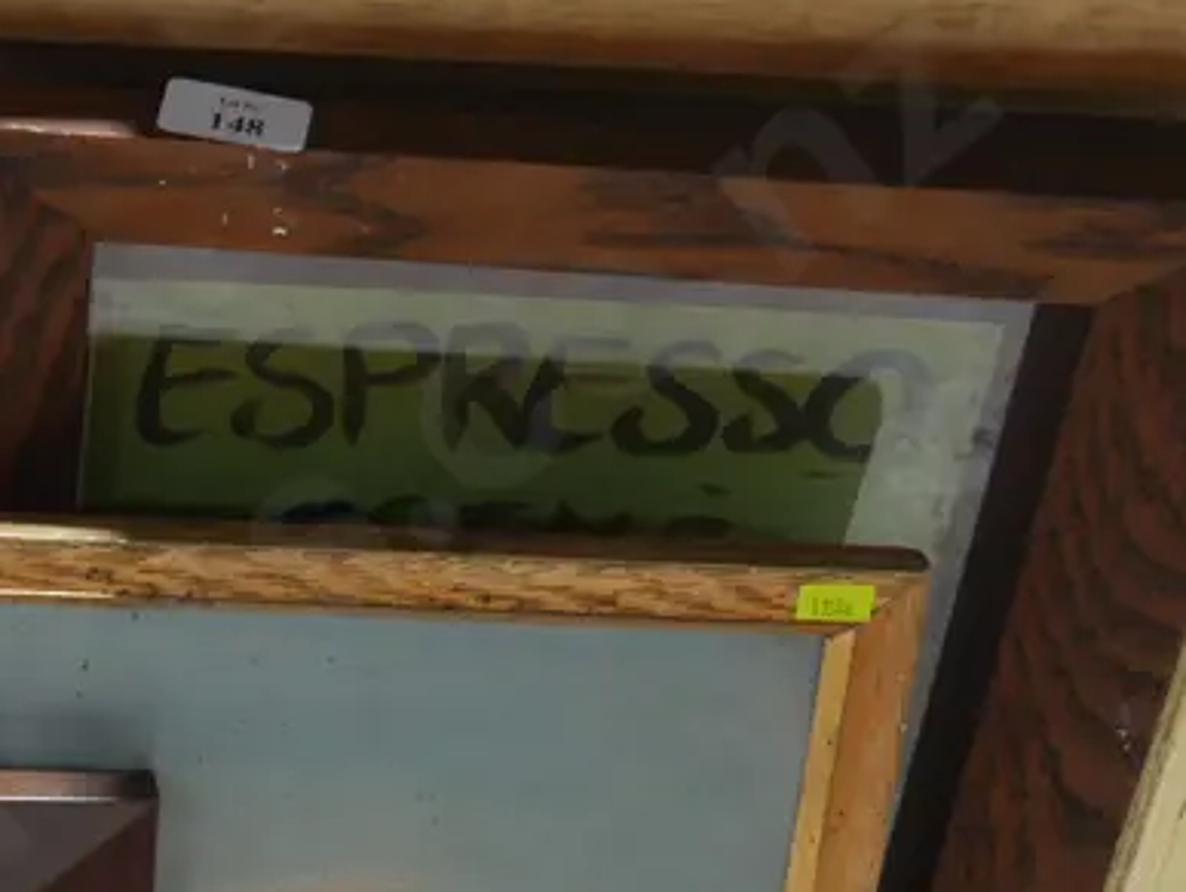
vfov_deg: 13.1
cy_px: 1002
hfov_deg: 16.8
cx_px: -294
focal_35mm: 111
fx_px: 3807
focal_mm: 21
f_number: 4.6
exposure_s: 1/60
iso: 1000
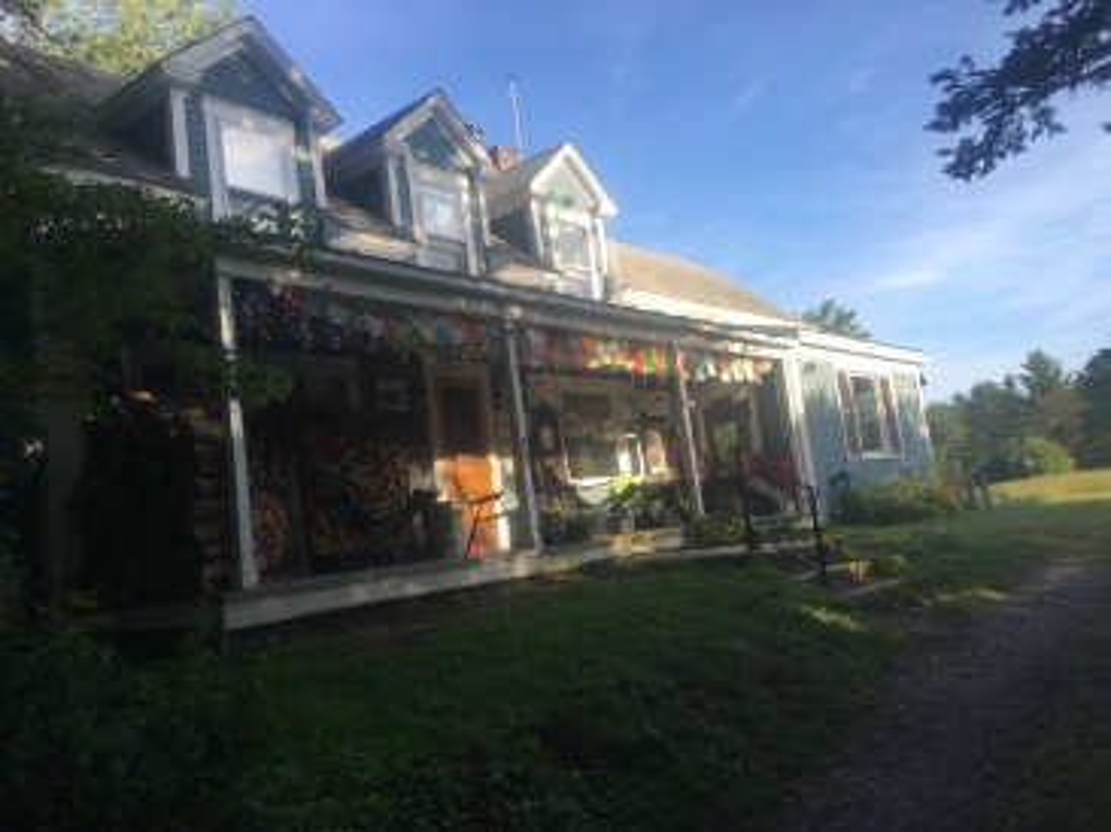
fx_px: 930
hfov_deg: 61.7
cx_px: 556
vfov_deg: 48.2
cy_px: 416
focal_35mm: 29
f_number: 2.2
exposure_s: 1/447
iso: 25
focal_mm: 4.15
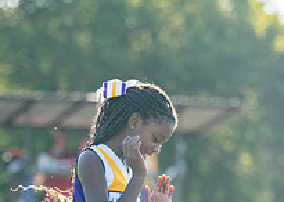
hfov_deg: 4.4
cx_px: 120
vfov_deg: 3.1
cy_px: 292
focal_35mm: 458
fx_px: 3691
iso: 400
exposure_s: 1/2000
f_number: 2.8
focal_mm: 123
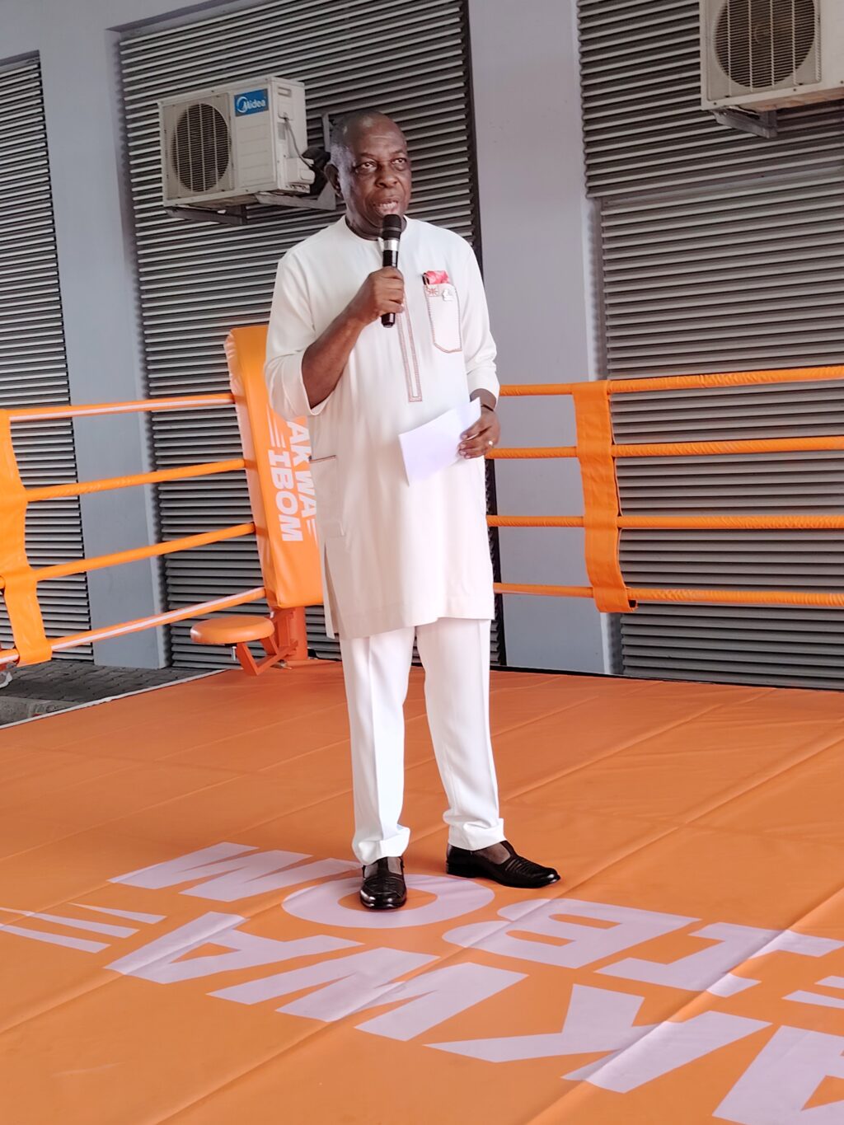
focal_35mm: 48
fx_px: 1560
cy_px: 562
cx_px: 422
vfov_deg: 39.7
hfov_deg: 30.3
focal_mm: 5.25
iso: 203
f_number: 1.75
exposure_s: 1/33.3
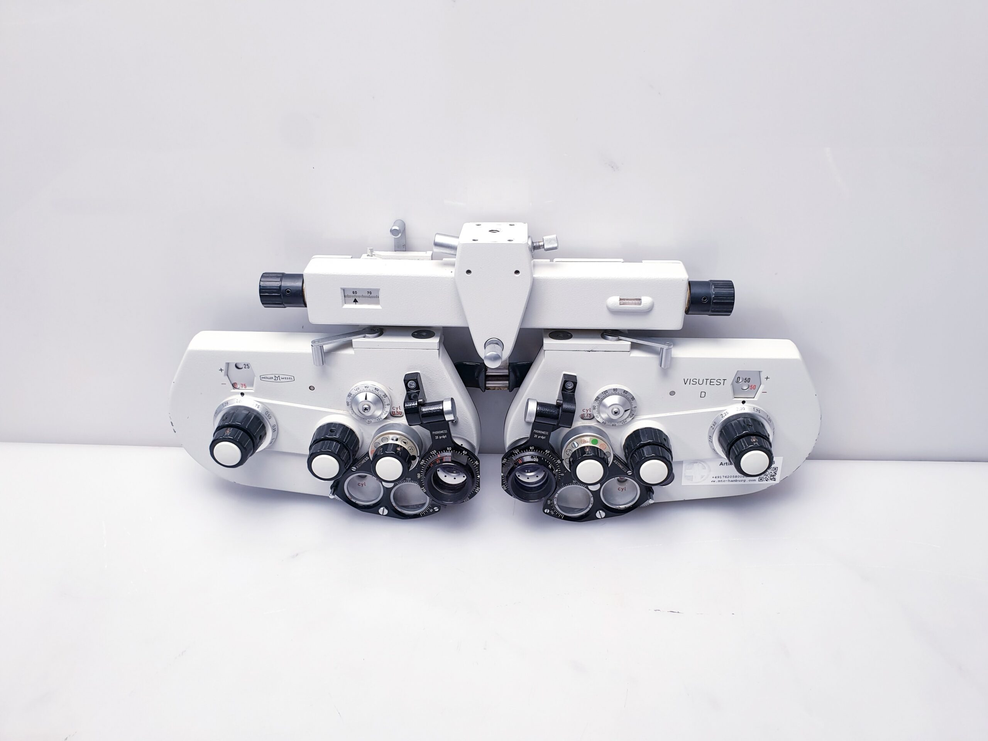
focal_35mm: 26
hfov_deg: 67.3
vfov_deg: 53.1
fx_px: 742
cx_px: 494
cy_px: 370
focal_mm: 4.3
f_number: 2.4
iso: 64
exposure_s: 1/50
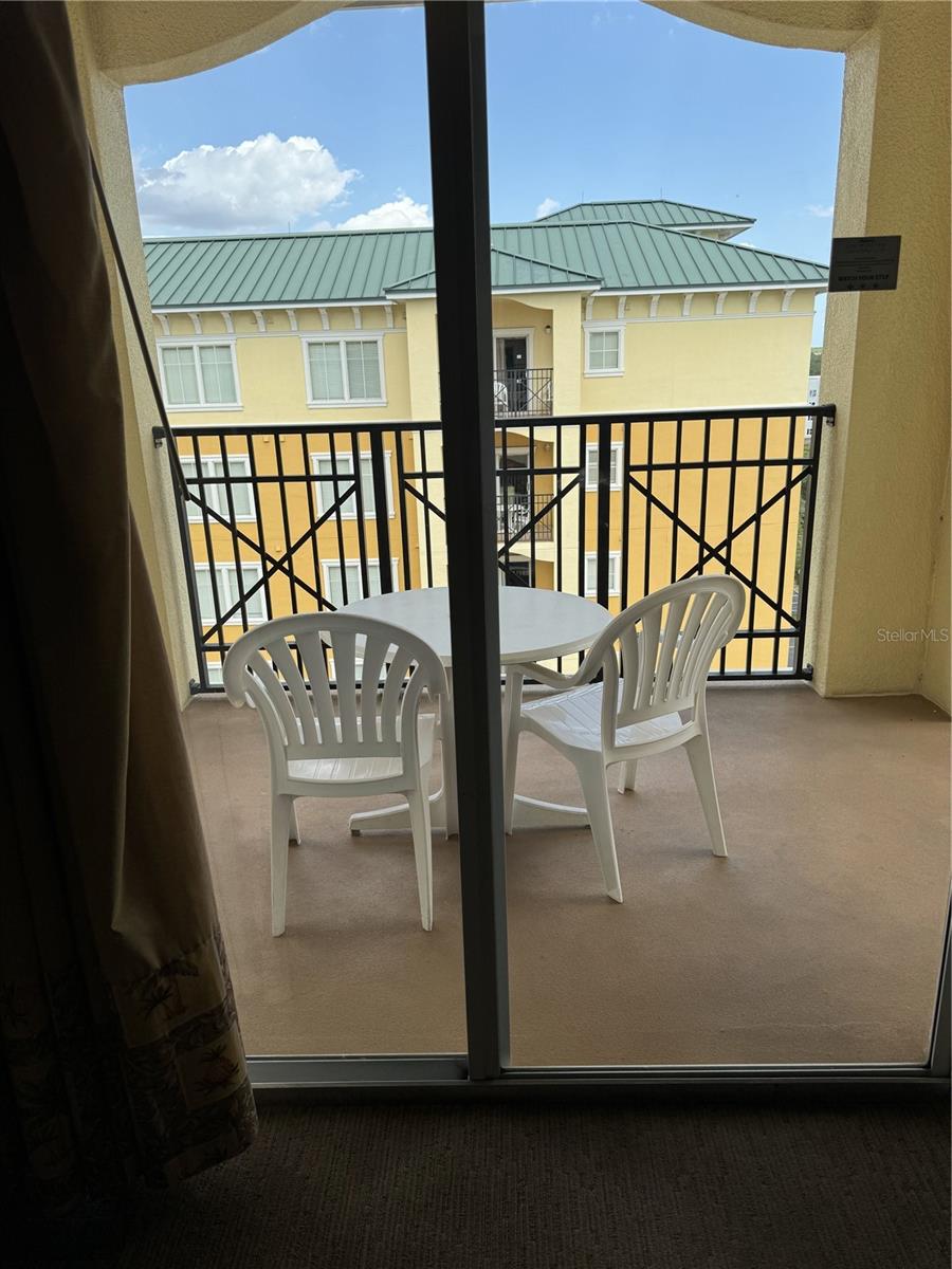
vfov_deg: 71.6
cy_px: 634
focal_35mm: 24
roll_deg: +2.5
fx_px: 880
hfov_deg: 56.8
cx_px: 476
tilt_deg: -17.0
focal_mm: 6.76
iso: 80
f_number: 1.78
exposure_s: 1/1869
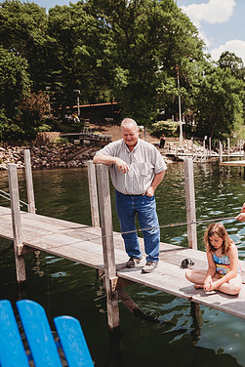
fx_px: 377
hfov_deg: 32.3
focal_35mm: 37
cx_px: 261
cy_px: 184
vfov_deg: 51.9
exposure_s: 1/4000
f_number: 2.2
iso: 100
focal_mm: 24
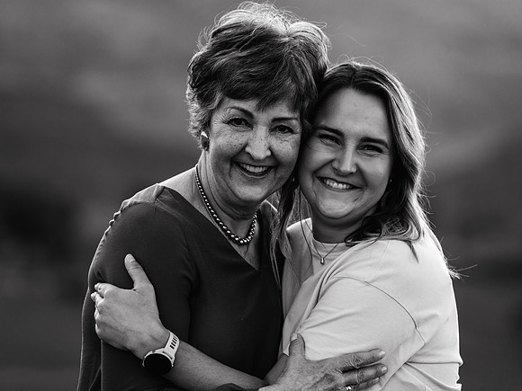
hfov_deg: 9.1
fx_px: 3264
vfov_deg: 6.9
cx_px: 261
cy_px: 196
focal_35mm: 216
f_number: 4
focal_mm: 200
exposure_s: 1/160
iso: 500
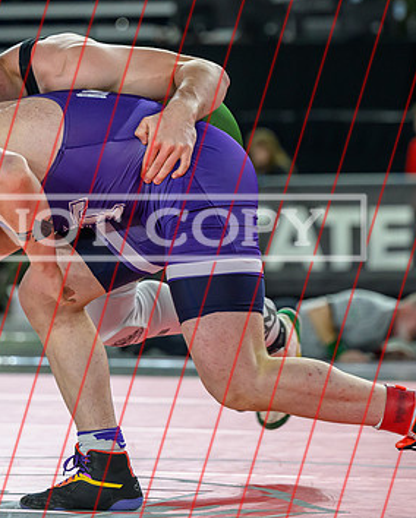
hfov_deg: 7.3
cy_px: 151
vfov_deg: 9.1
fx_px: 3272
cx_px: 225
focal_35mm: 213
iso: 3200
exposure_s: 1/800
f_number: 2.8
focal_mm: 105
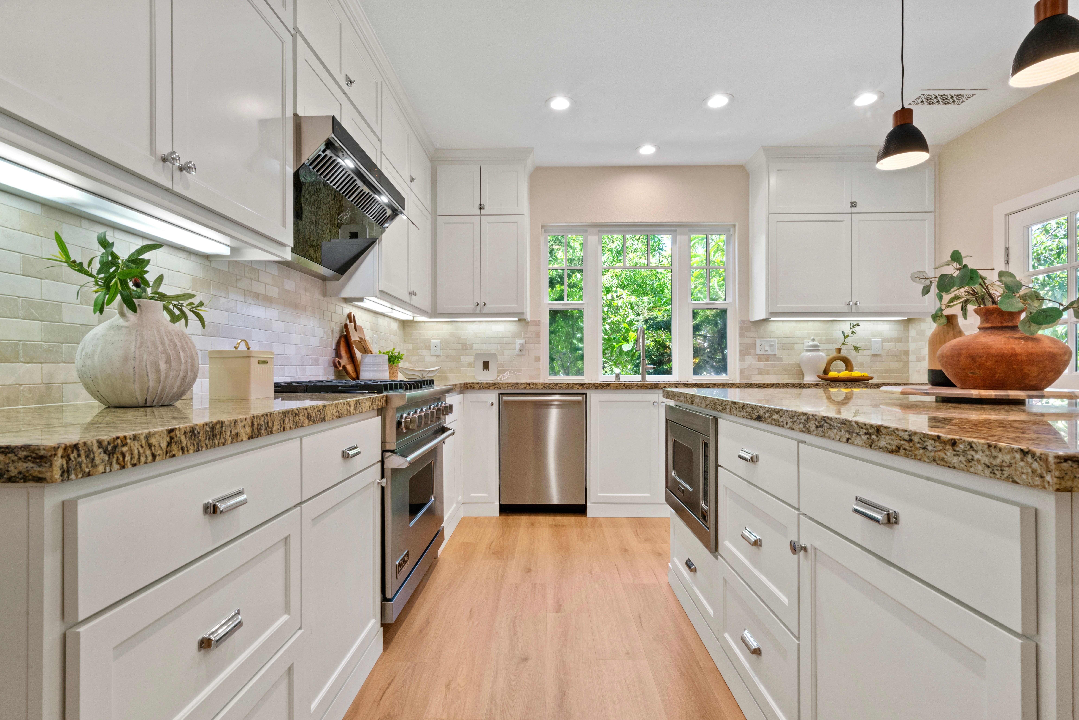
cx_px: 540
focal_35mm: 16
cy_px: 360
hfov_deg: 96.7
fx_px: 480
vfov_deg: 73.8
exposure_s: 1/4
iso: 400
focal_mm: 16
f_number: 16
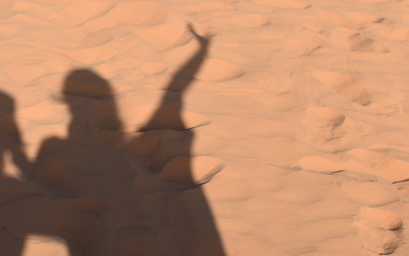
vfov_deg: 14.1
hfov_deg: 22.4
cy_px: 235
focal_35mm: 92
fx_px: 1025
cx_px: 110
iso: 100
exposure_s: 1/320
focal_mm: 28
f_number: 9
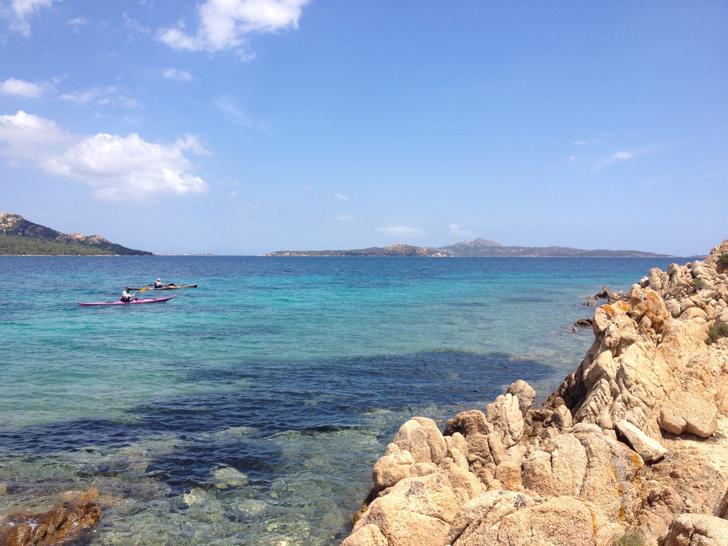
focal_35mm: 35
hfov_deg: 52.6
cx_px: 364
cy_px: 273
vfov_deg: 40.7
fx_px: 736
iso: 50
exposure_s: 1/1727
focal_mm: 4.28
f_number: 2.4
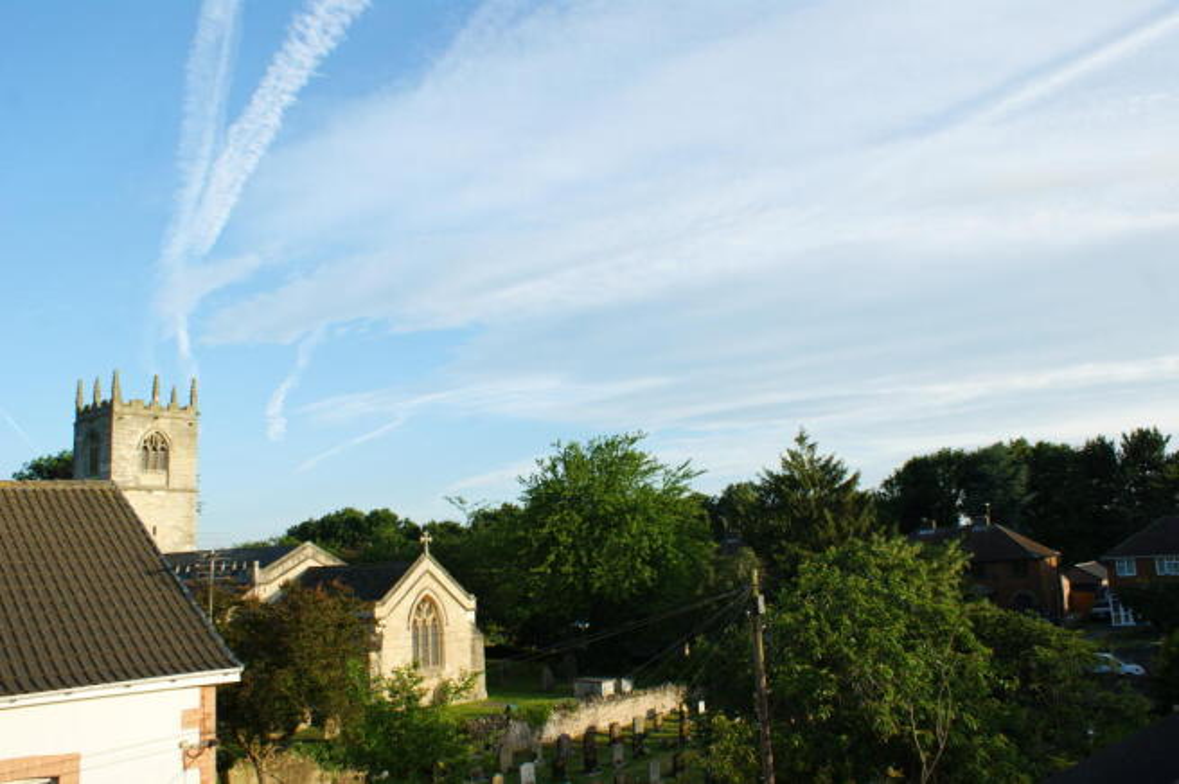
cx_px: 590
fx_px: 883
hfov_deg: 67.4
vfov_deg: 47.8
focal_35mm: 27
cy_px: 392
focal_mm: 18
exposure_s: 1/80
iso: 100
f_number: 9
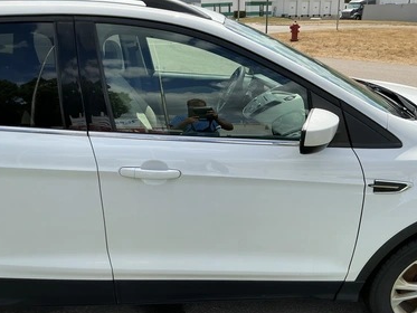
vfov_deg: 46.8
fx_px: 362
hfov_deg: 59.9
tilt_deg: -22.2
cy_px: 156
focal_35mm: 30
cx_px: 211
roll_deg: +1.8
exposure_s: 1/1534
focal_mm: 3
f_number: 1.8
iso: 25
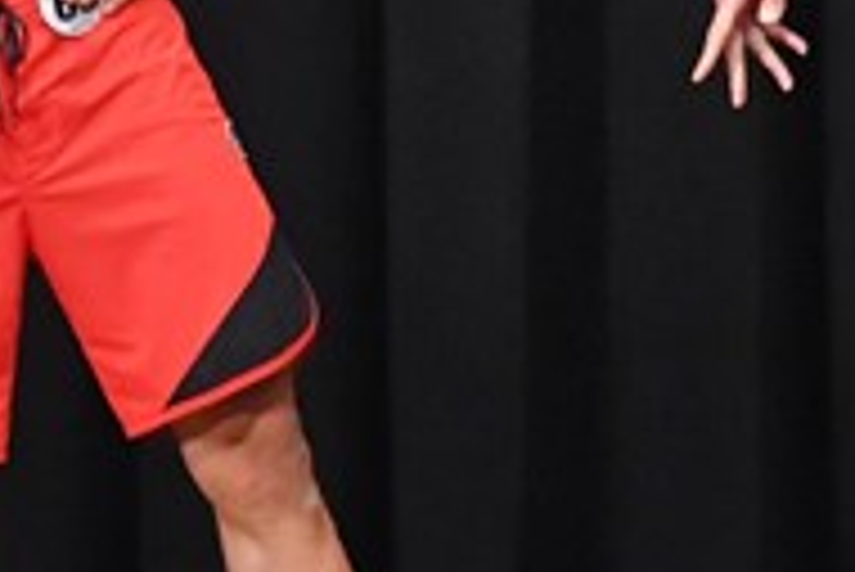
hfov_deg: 2.5
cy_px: 225
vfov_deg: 1.7
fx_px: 19561
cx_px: 619
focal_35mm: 823
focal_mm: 135
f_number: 5.6
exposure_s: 1/400
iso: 8000
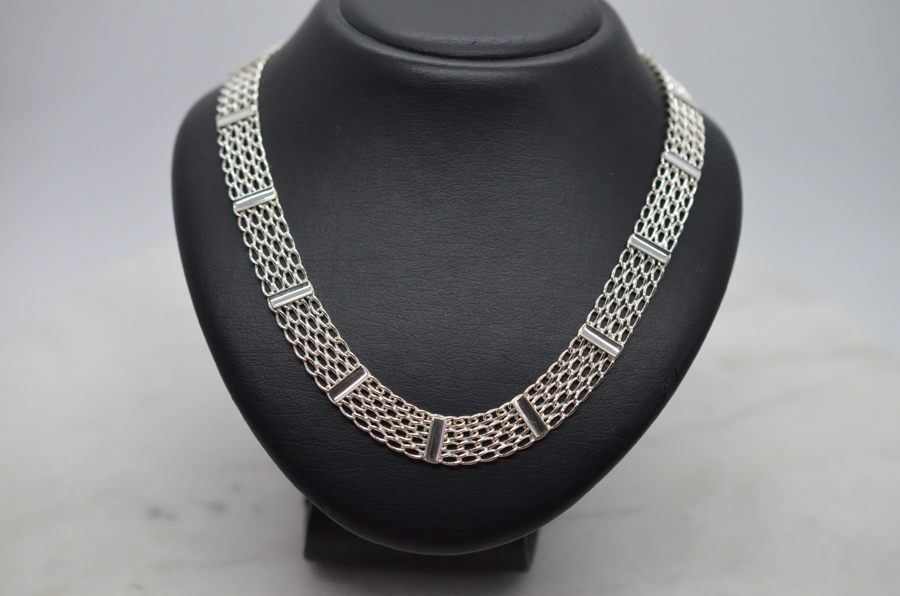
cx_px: 450
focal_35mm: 60
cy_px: 298
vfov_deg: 22.5
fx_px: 1497
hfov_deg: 33.5
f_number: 4
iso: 2500
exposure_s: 1/2500
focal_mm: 40
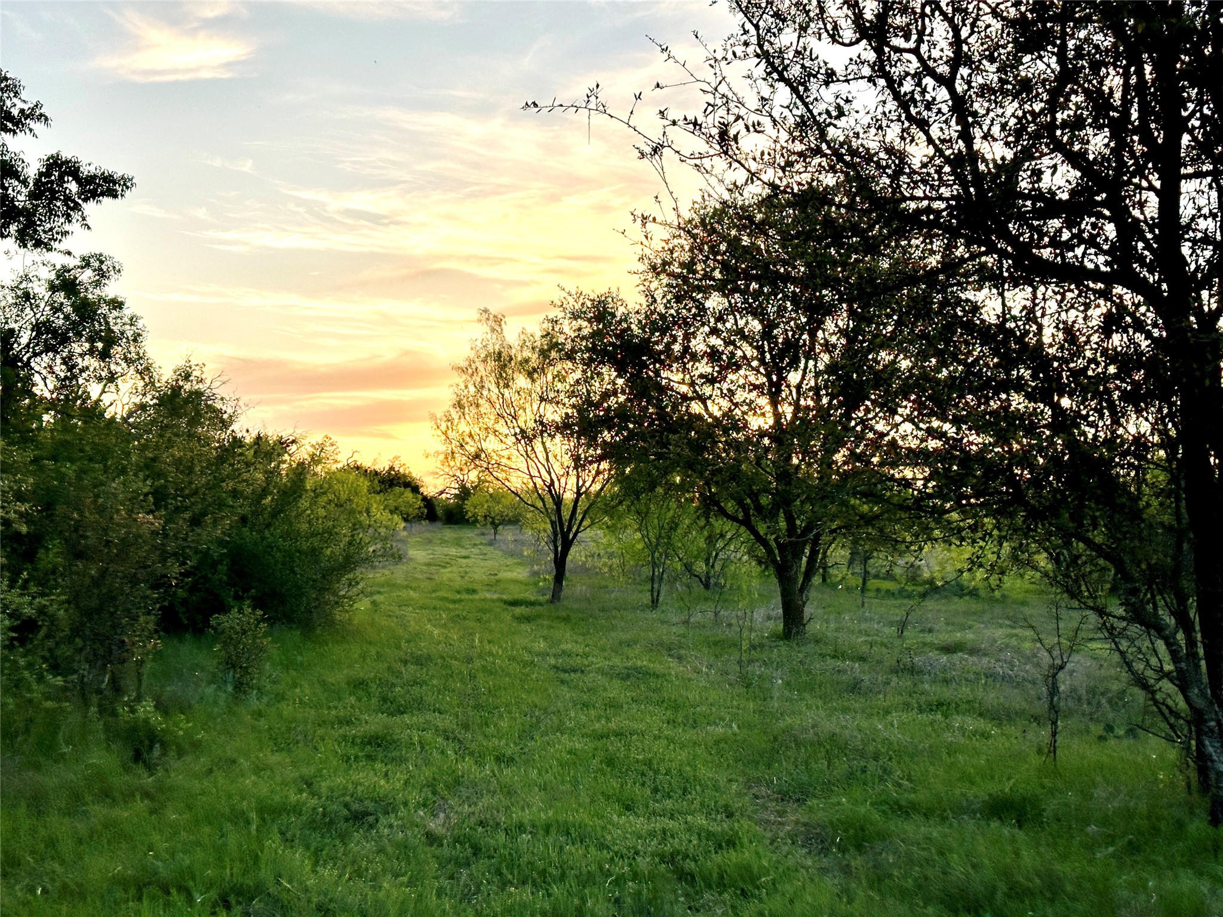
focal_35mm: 48
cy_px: 458
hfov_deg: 39.7
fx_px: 1696
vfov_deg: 30.3
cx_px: 612
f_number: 1.78
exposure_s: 1/756
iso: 64
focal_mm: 6.86
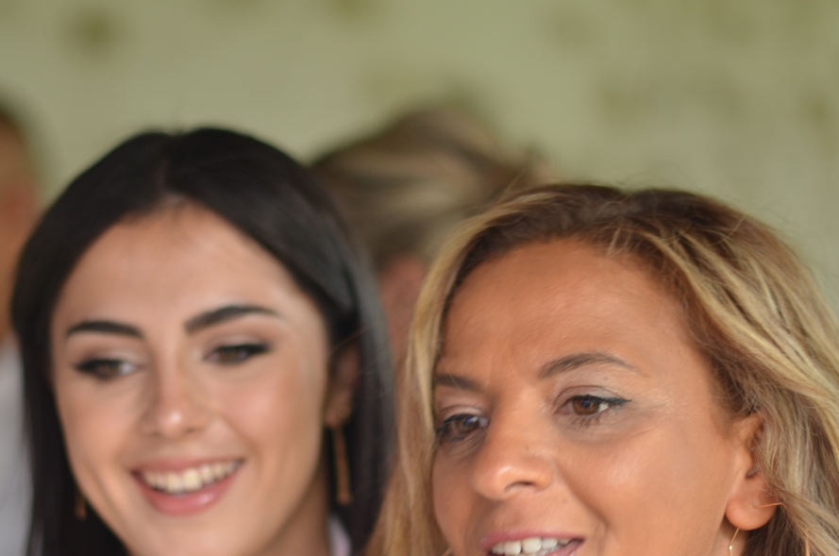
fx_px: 2512
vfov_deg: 12.6
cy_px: 394
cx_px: 332
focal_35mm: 108
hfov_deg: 18.9
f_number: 1.4
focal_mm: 50
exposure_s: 1/50
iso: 200
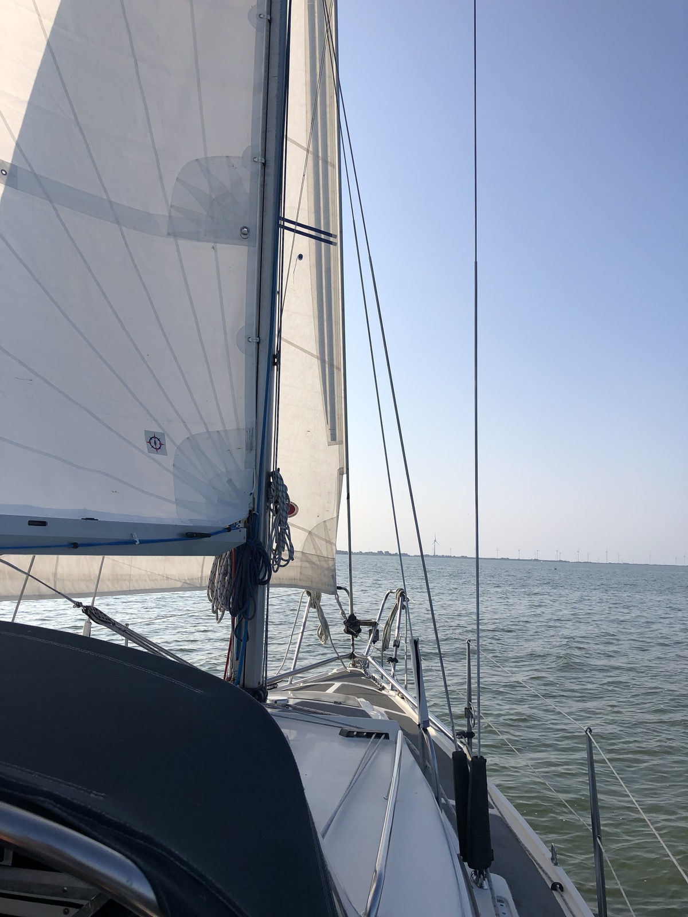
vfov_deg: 63.4
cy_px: 458
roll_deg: -0.5
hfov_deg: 49.7
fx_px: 742
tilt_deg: +5.9
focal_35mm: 28
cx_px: 344
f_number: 1.8
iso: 20
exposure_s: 1/3205
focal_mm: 3.99
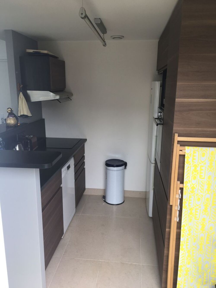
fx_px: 241
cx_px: 108
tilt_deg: -13.0
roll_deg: -0.2
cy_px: 144
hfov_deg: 48.2
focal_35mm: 29
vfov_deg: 61.7
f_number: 2.2
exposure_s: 1/138
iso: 25
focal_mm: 4.15
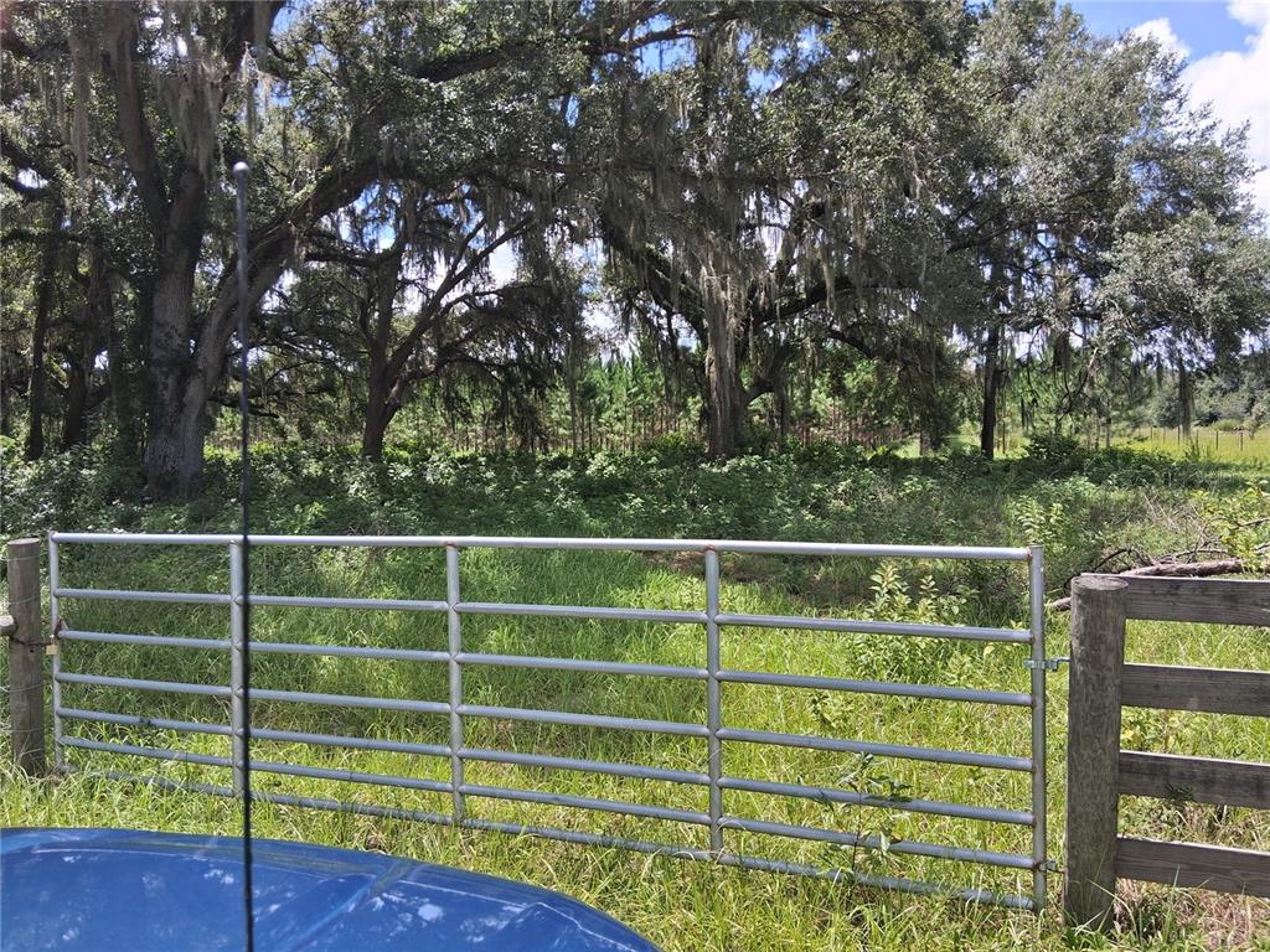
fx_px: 954
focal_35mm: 26
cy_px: 476
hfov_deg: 67.3
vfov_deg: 53.1
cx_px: 635
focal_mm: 3.98
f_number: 1.8
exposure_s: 1/348
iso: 25
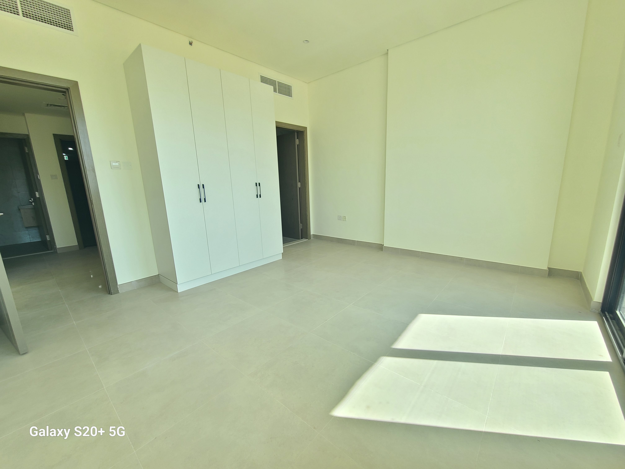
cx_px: 312
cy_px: 234
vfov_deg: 89.9
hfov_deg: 106.2
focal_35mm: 13
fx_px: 235
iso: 50
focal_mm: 2.2
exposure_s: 1/106
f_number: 2.2
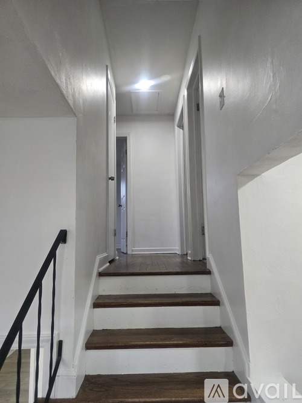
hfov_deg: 58.9
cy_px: 202
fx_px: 268
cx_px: 151
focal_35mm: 23
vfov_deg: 73.9
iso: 200
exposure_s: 1/120
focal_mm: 6.3
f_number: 1.7
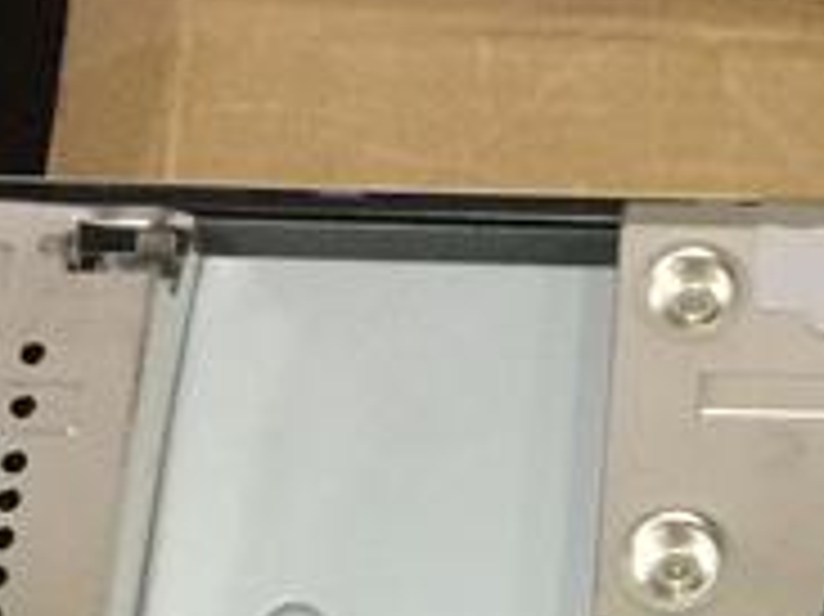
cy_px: 989
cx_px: 932
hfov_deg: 15.1
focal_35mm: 127
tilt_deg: -67.7
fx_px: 3021
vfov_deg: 11.1
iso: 250
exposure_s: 1/33
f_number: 2.2
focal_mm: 4.15
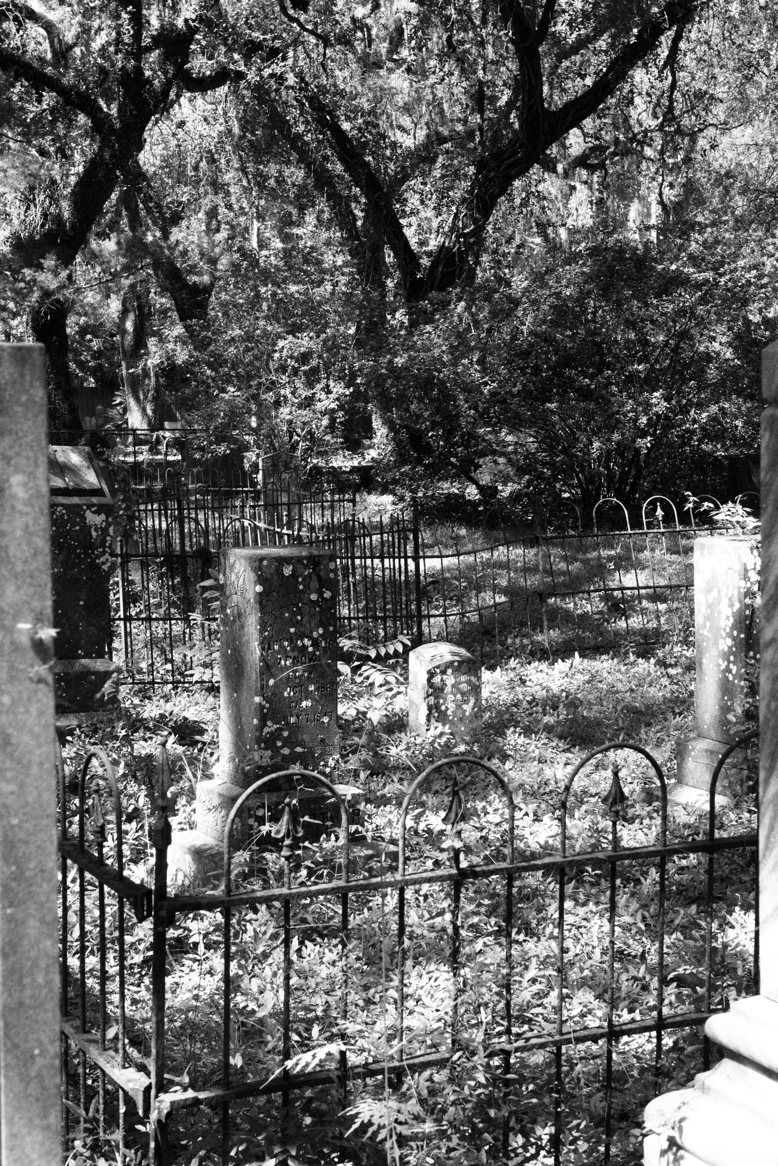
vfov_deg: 30.5
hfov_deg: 20.6
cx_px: 389
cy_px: 583
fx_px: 2138
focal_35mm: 66
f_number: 16
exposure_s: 1/1000
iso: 10000
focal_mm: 66
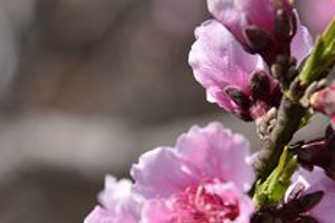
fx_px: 2456
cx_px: 205
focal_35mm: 264
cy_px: 114
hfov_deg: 7.8
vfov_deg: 5.2
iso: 200
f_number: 8
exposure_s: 1/640
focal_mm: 135
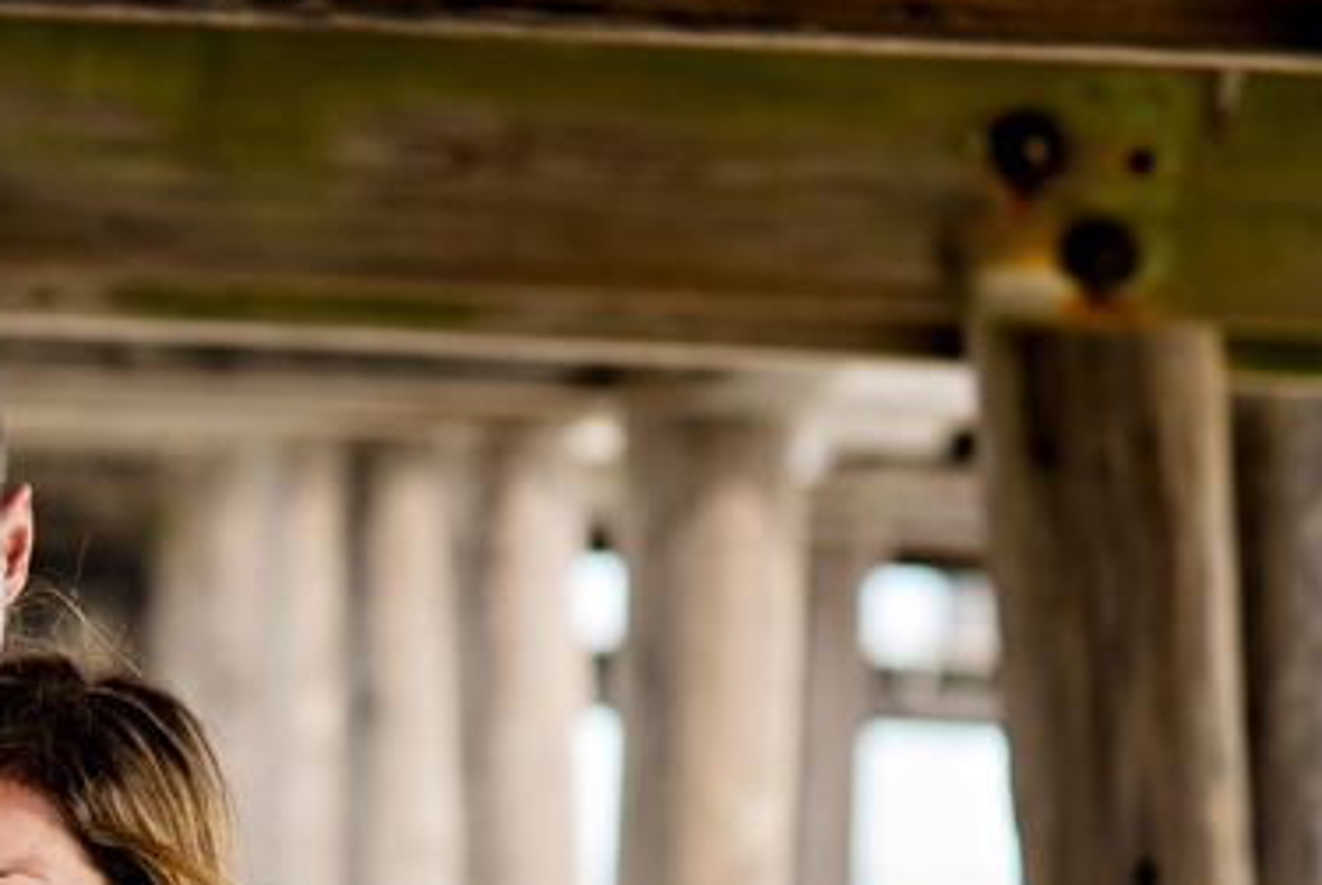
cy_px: 875
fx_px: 7831
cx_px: -80
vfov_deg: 6.4
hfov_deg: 9.6
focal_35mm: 213
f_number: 2.8
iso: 100
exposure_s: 1/400
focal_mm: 85
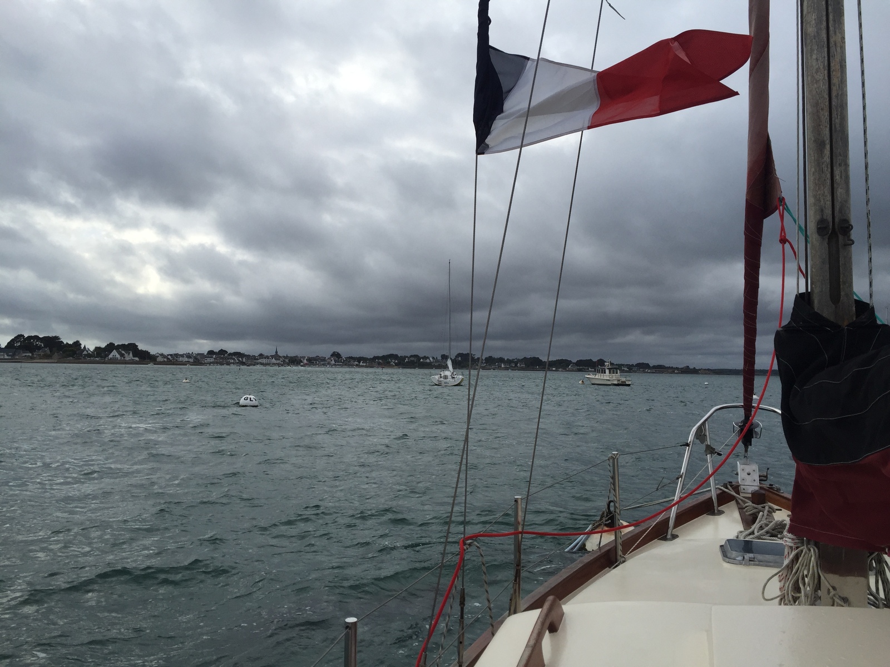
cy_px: 334
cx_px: 445
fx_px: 746
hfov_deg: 61.7
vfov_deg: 48.2
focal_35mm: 29
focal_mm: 4.15
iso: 32
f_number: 2.2
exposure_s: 1/1883
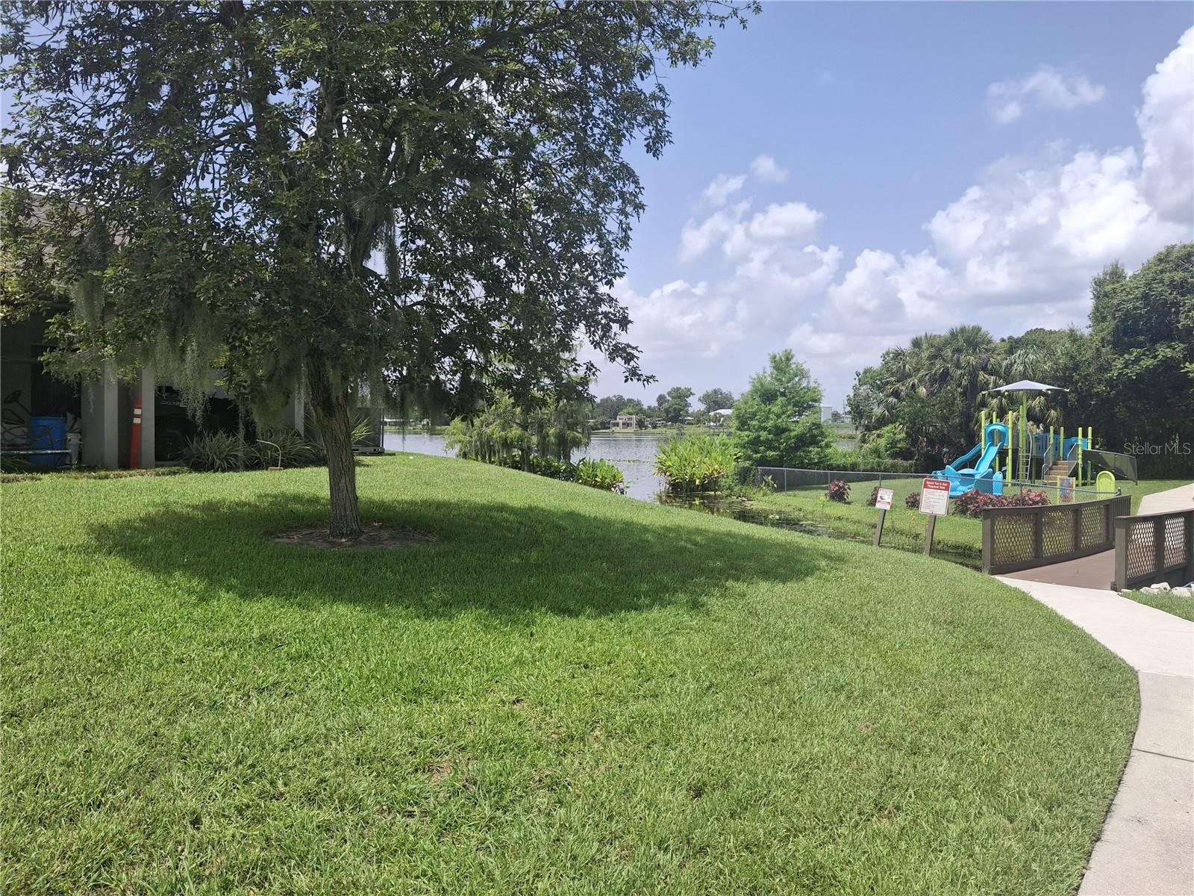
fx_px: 862
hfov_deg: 69.4
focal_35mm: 25
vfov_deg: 54.9
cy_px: 448
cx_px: 597
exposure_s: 1/1029
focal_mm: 4.69
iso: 25
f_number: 1.8
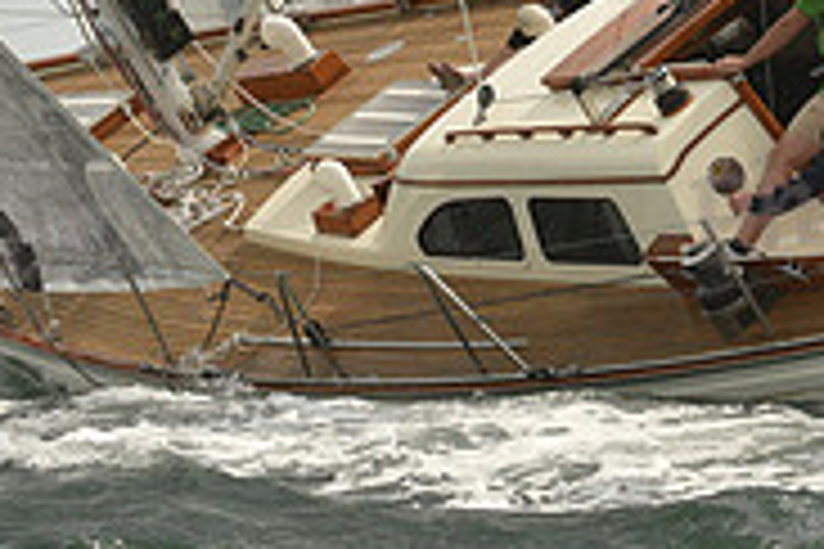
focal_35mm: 222
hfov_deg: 9.3
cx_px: 459
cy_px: -20
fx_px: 5081
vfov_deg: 6.2
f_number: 13
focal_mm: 70
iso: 400
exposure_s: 1/1000
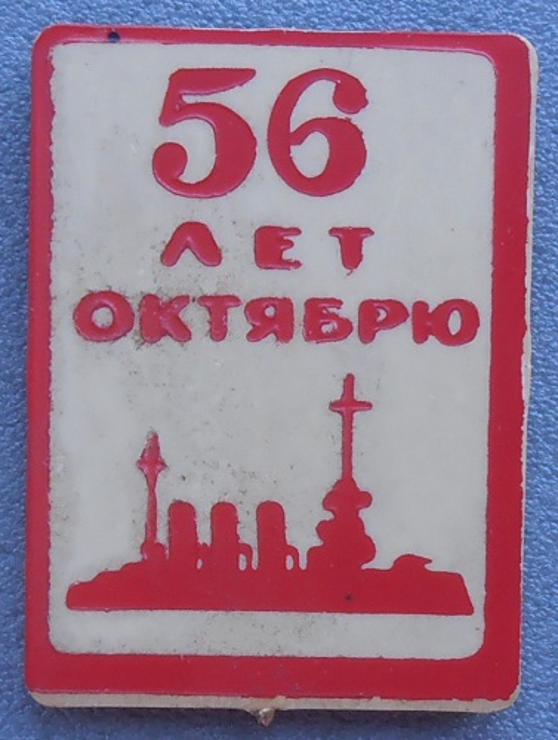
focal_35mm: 24
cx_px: 279
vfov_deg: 71.5
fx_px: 514
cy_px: 370
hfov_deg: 57.0
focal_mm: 4.2
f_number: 3
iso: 80
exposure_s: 1/50
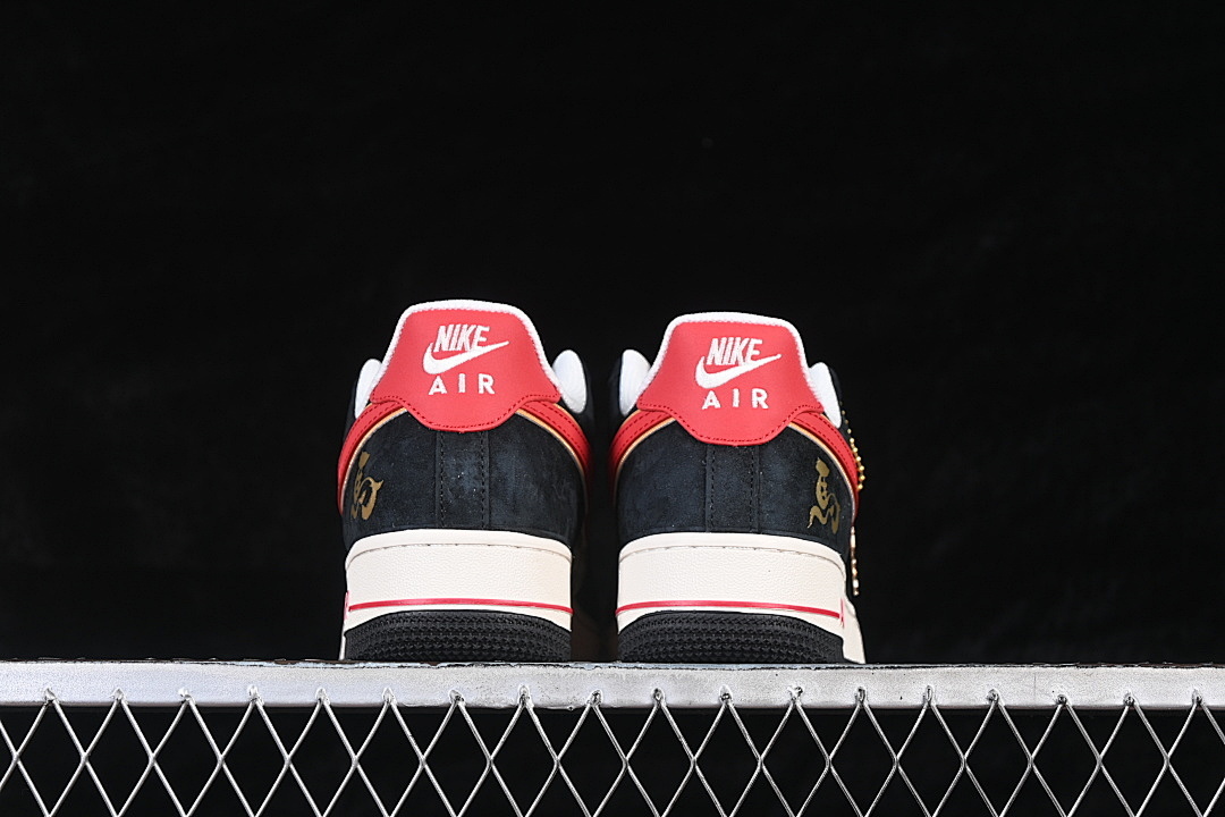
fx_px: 2552
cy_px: 408
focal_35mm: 75
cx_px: 612
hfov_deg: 27.0
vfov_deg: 18.2
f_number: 6.3
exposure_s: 1/60
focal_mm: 50
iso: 160
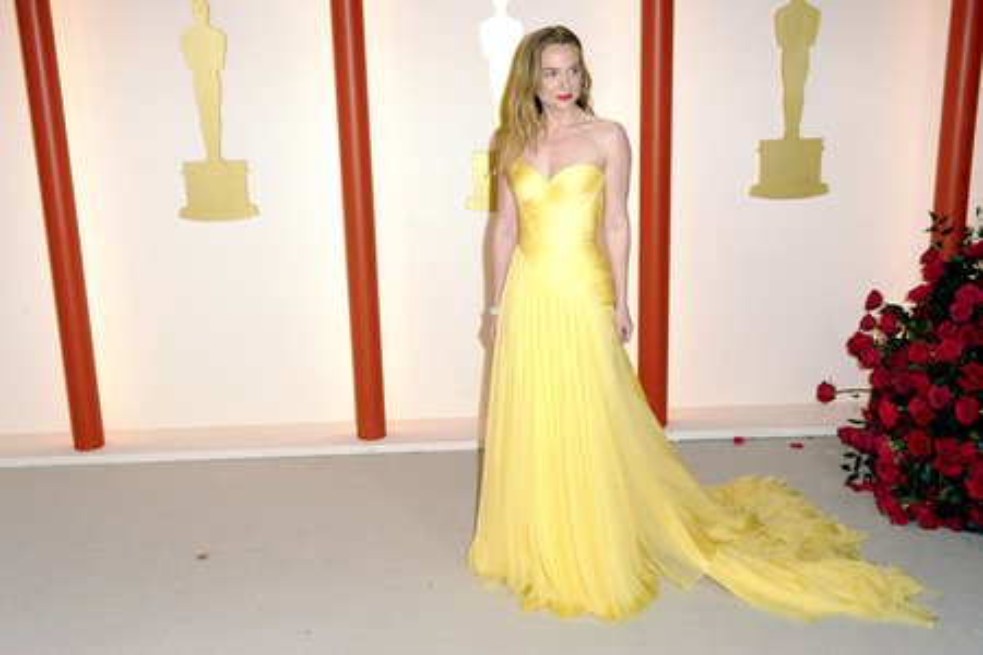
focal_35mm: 36
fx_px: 983
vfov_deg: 36.9
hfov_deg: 53.1
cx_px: 492
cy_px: 328
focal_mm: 36
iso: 1600
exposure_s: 1/200
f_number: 6.3
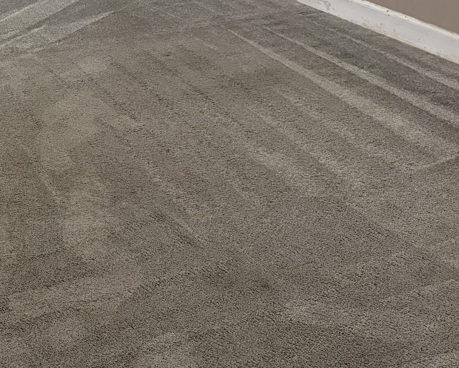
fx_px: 924
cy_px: -65
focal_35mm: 68
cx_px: -65
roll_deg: +0.1
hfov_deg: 25.5
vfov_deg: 21.1
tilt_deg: -14.7
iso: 500
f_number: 1.78
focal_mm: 6.76
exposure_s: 1/60
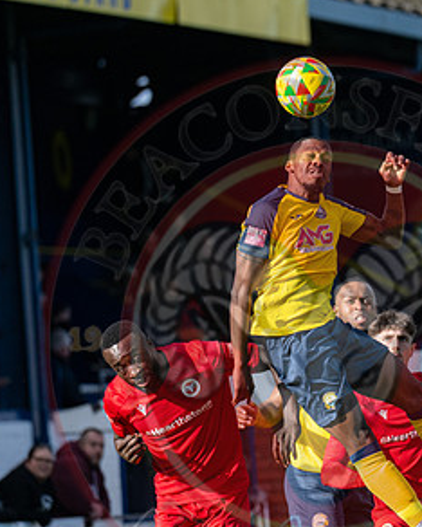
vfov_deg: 4.5
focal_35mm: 434
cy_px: 370
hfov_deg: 3.6
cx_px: 477
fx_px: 6769
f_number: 4
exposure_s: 1/5000
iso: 400
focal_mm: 200
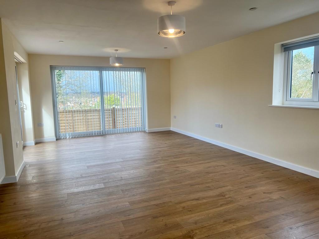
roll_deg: +1.3
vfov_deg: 53.1
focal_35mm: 26
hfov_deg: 67.3
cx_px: 160
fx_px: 240
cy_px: 120
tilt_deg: -7.0
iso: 50
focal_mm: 5.7
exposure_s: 1/405
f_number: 1.5
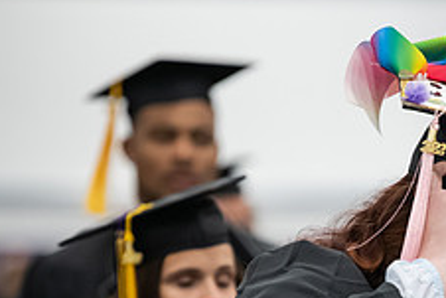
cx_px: 531
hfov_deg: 4.5
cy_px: 370
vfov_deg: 3.0
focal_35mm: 461
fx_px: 5715
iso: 3200
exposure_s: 1/200
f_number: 3.2
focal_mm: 180
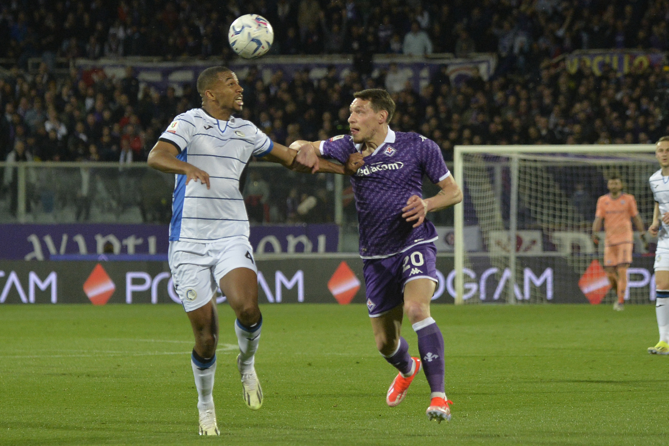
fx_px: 4088
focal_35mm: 220
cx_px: 334
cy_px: 223
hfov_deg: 9.4
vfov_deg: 6.2
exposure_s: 1/1000
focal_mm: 220
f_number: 5.3
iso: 3200
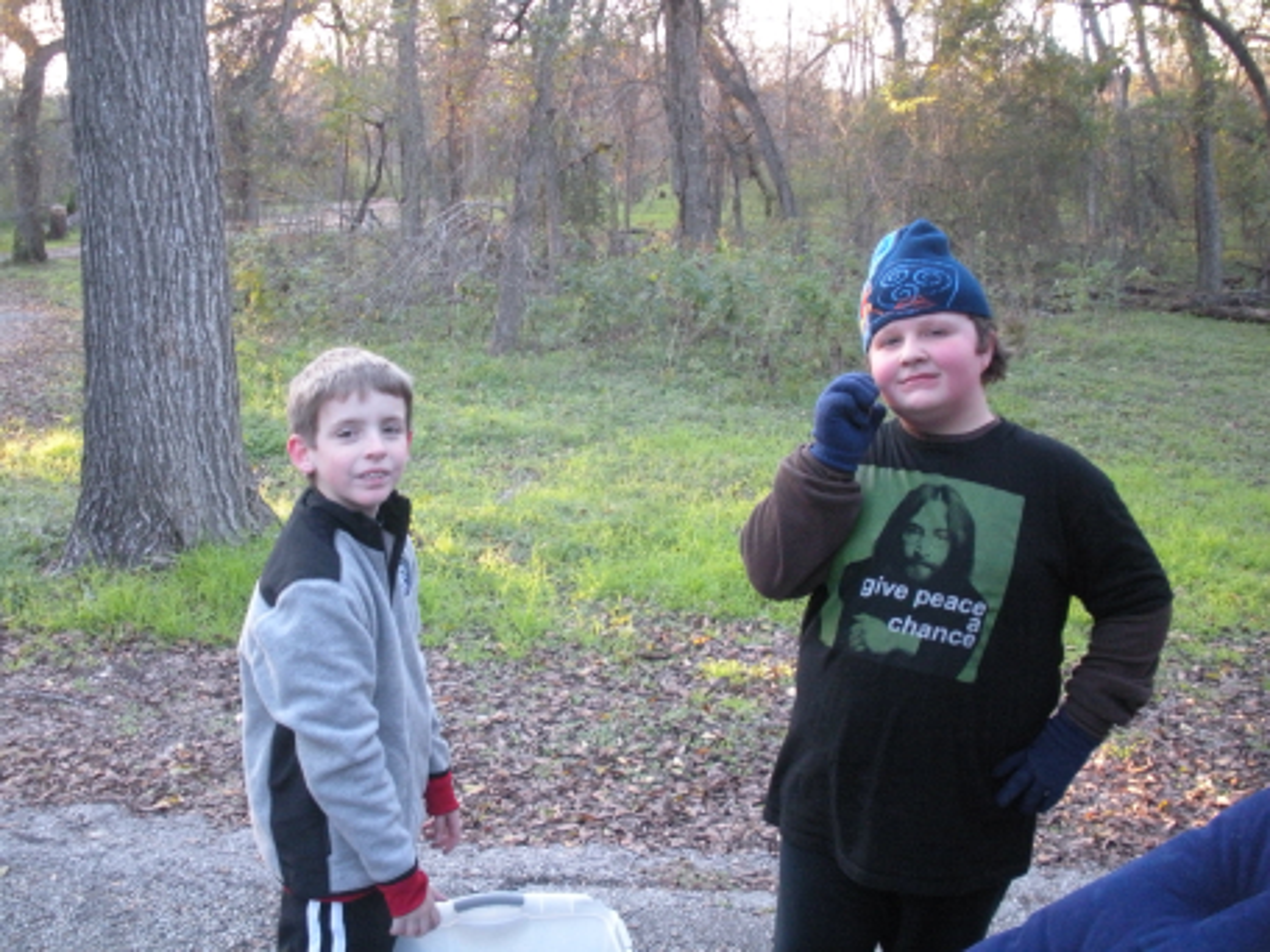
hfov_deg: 51.4
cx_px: 635
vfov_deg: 39.7
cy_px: 476
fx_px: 1321
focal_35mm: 36
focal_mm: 6.3
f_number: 3.5
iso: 400
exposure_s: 1/56.4
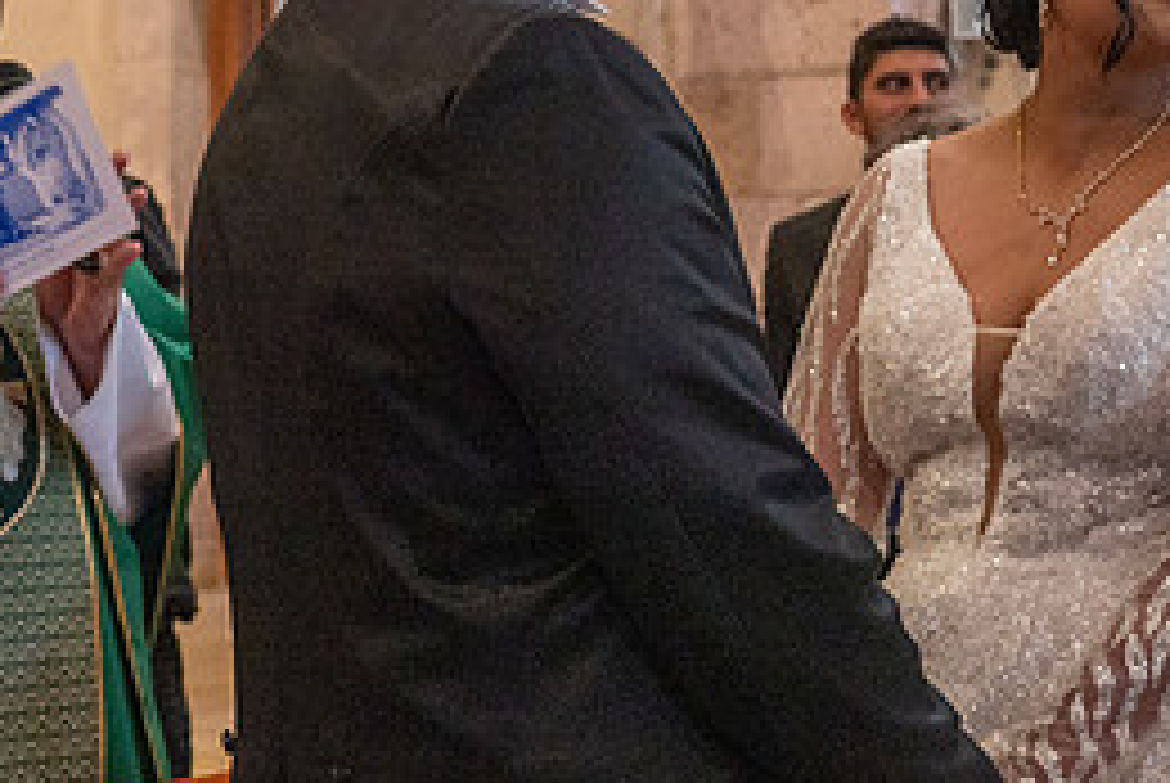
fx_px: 2538
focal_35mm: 78
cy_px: 259
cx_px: 832
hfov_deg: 25.7
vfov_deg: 17.5
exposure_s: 1/100
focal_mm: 35
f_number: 5
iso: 2500
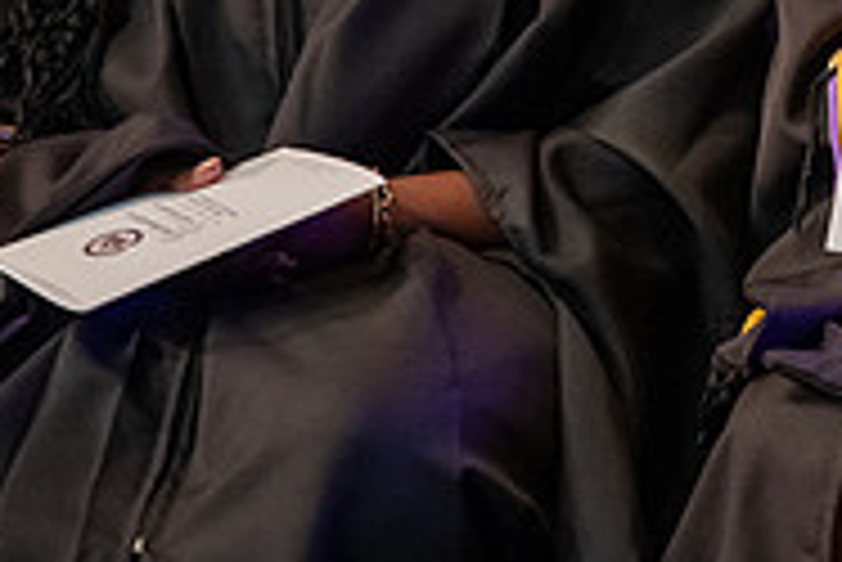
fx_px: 13037
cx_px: 955
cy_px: -254
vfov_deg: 2.5
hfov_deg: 3.7
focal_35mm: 557
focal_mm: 180
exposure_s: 1/200
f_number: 2.8
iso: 4000
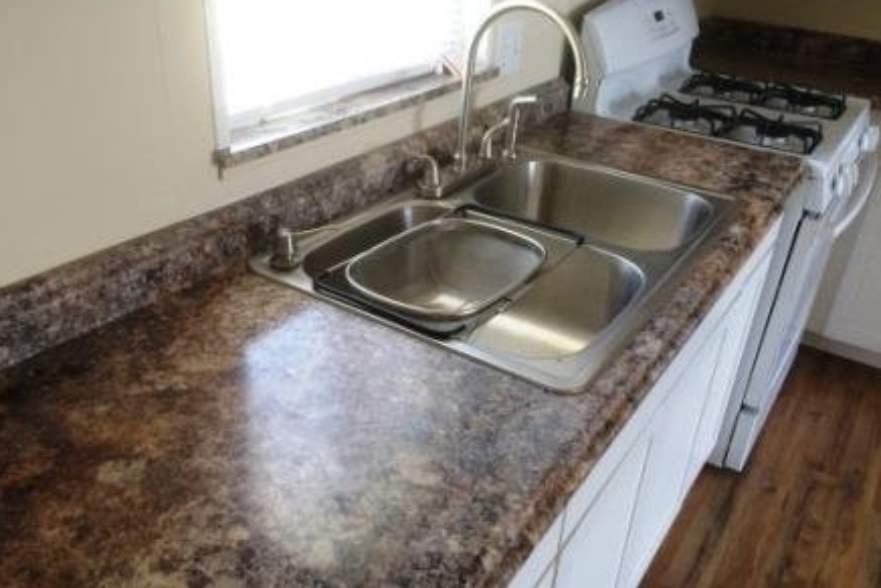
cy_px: 315
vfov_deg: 42.3
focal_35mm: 31
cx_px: 445
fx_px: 759
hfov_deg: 60.3
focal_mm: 4.15
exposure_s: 1/30
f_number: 2.2
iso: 80
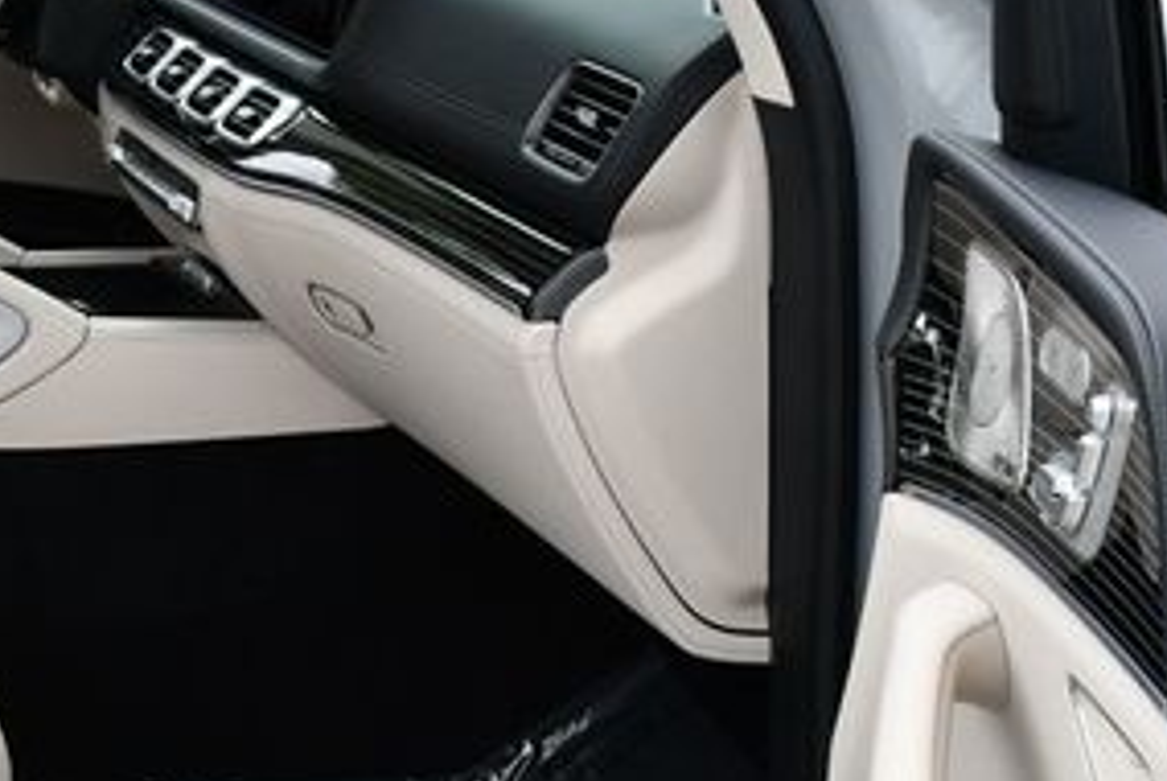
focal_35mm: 81
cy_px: 366
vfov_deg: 16.9
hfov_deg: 23.6
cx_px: -86
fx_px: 2628
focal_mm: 18
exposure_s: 1/250
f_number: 6.3
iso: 200
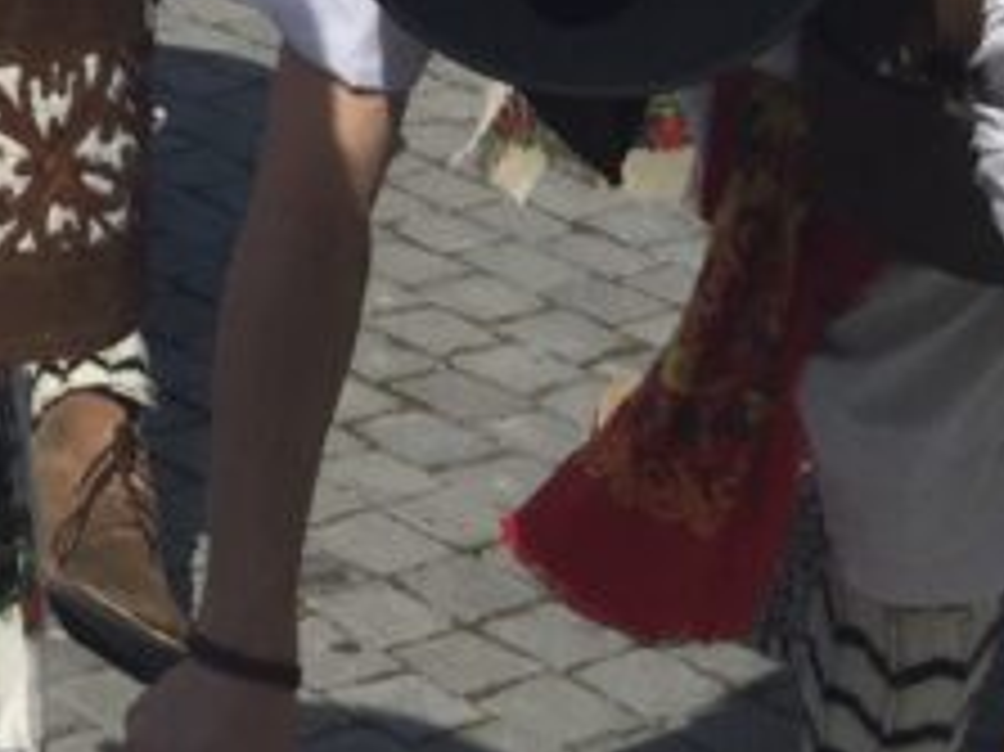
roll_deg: -2.4
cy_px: -964
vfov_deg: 10.0
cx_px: -977
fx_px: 3855
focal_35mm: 133
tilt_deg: -1.0
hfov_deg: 13.0
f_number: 2.2
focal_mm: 4.15
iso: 32
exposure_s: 1/2475
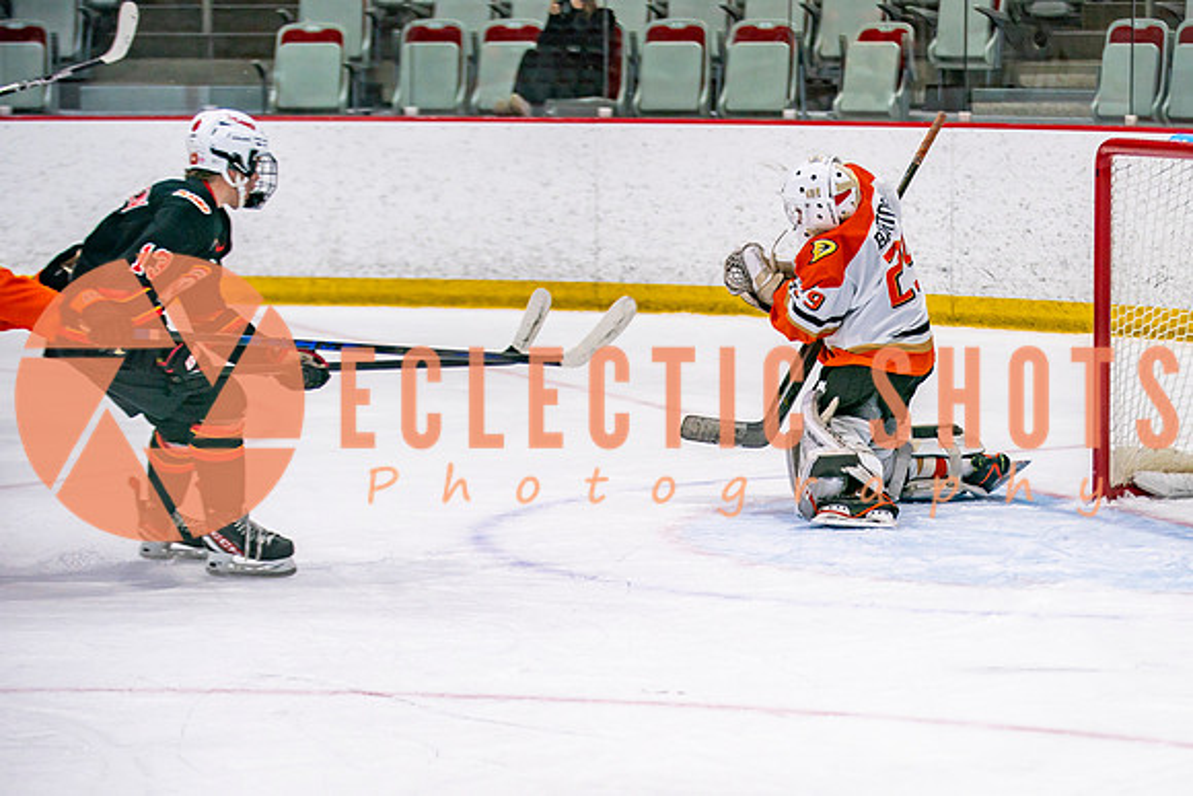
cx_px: 810
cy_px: 563
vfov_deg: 9.2
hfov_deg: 13.8
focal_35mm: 148
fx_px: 4921
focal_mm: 105
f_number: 2.8
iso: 500
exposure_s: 1/640
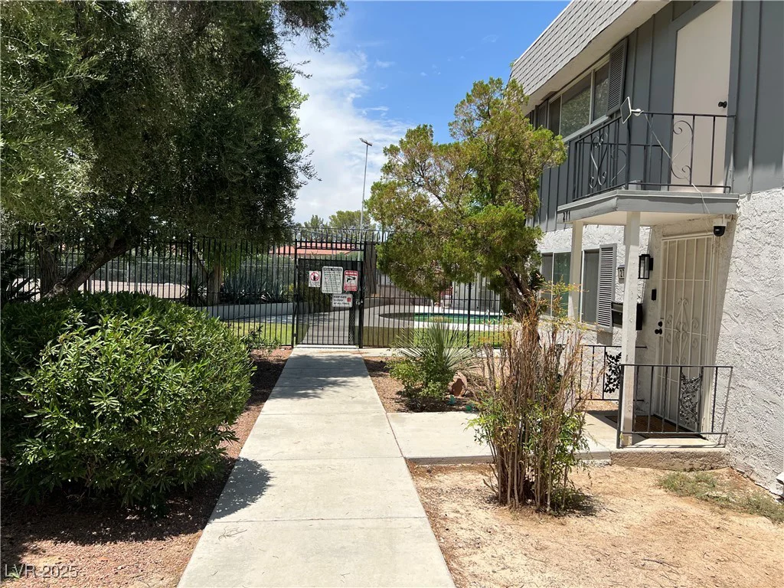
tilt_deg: -0.7
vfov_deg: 53.1
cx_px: 392
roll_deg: -1.0
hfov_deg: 67.3
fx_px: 589
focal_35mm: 26
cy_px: 294
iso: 50
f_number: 1.5
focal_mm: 5.7
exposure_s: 1/4274
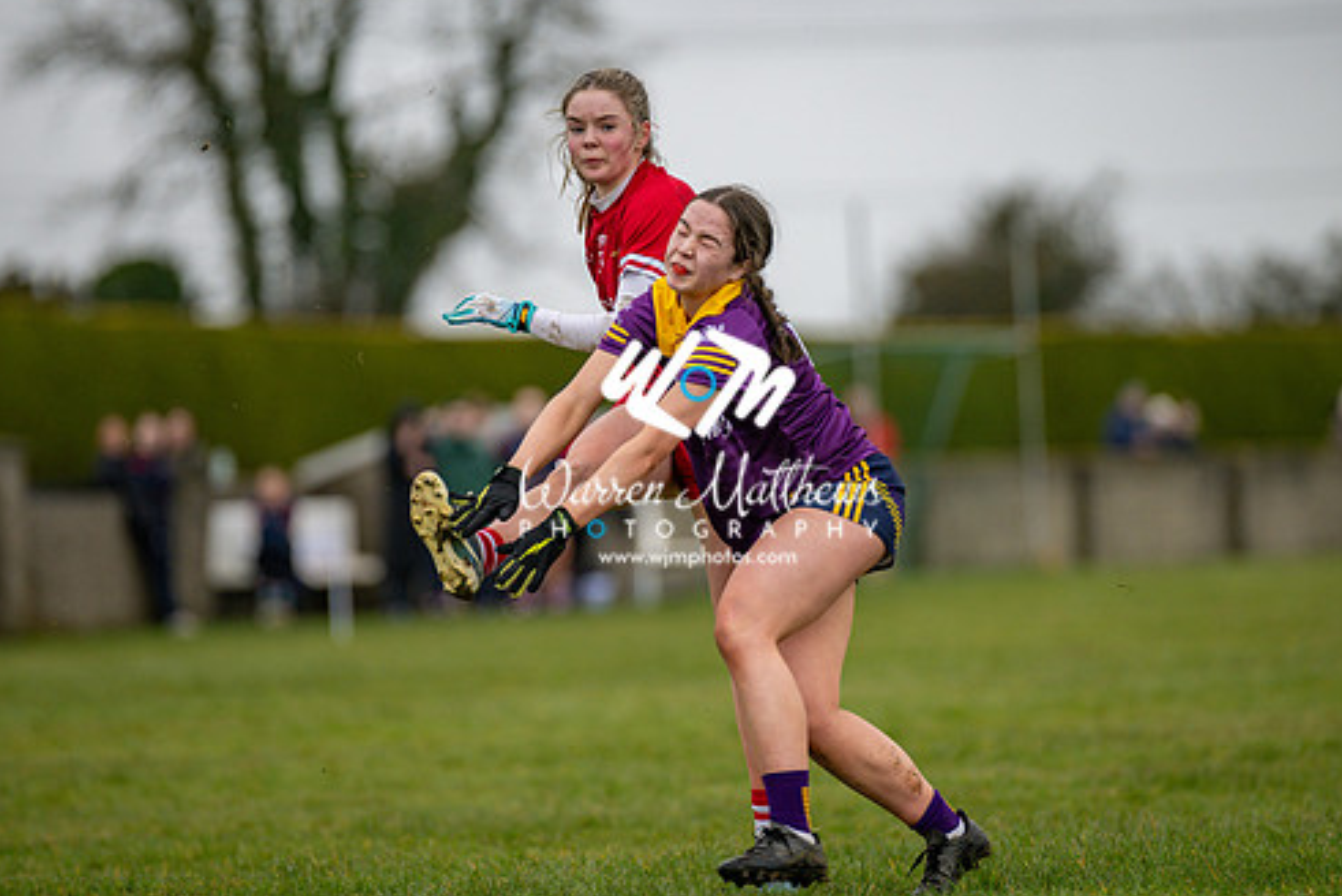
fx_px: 11898
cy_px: 444
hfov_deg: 6.5
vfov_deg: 4.3
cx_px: 697
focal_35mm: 319
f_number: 2.8
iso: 360
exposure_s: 1/1000
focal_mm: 270
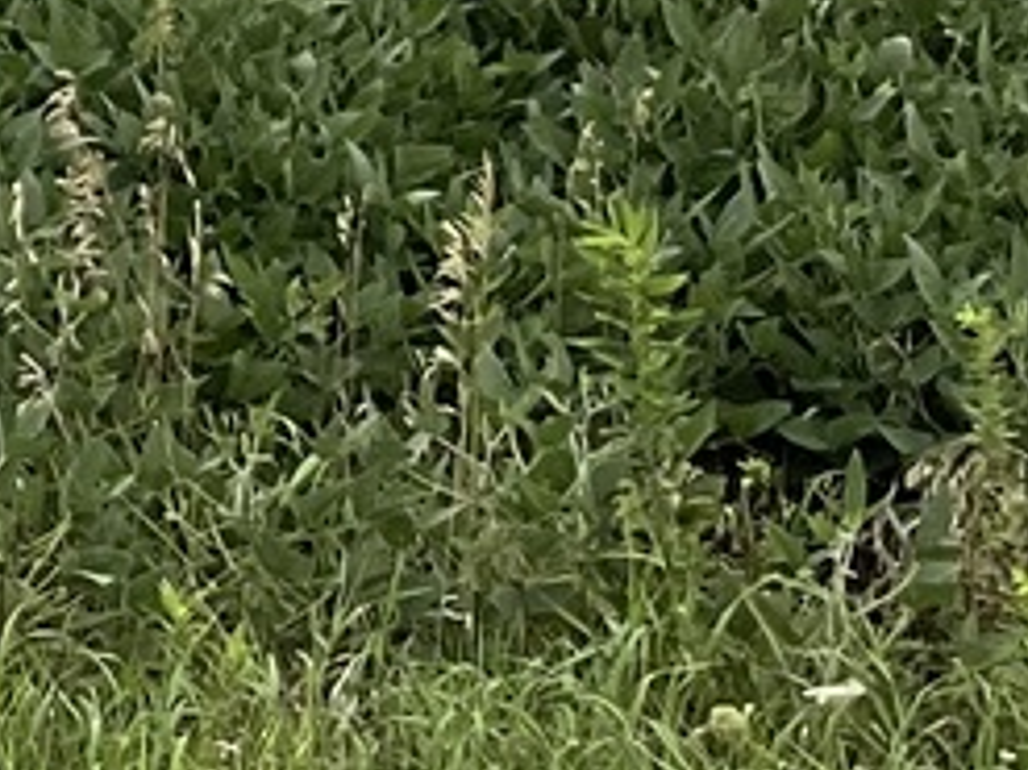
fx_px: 5016
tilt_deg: -2.6
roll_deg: +1.0
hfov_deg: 9.9
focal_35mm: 169
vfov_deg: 8.0
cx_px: -1611
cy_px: -1145
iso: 16
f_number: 1.8
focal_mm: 3
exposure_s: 1/2667
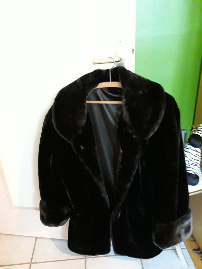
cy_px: 134
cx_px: 101
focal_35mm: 27
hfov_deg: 51.4
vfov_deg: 65.3
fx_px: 210
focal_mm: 3.71
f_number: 1.7
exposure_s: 1/20
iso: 800
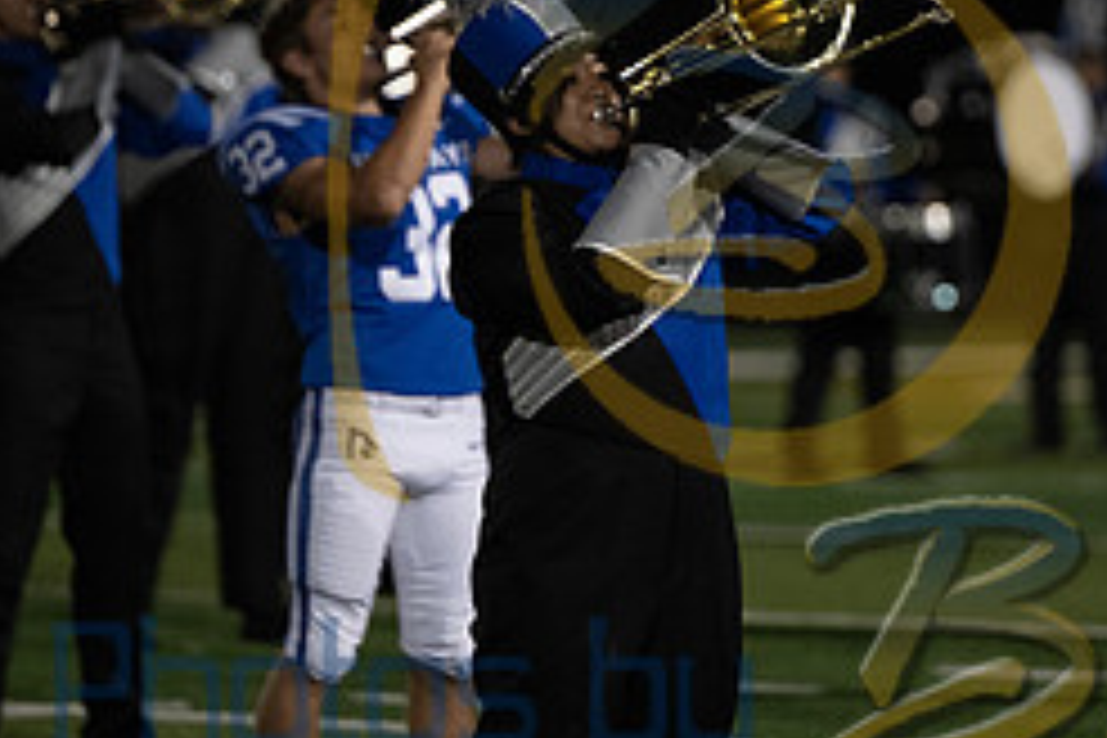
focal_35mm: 471
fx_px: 14482
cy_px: 317
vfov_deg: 2.9
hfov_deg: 4.4
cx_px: 706
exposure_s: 1/1250
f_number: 2.8
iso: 3200
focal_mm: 200
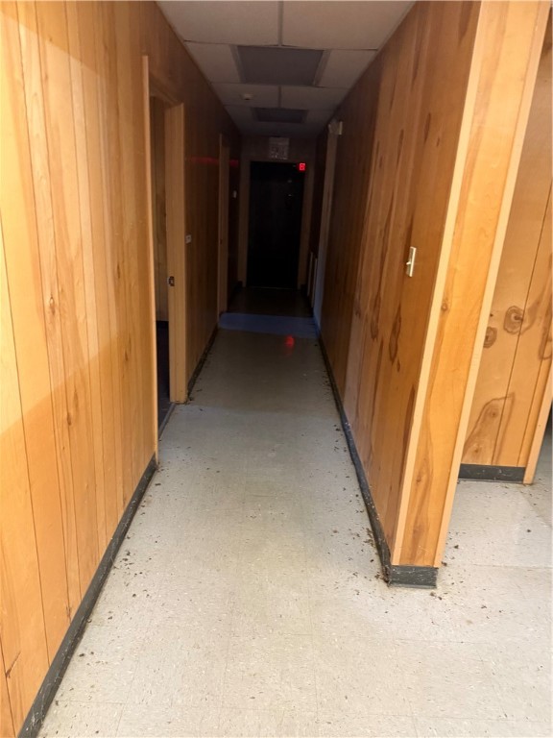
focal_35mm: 24
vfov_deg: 71.6
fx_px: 511
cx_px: 276
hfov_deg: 56.8
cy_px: 369
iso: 400
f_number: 1.78
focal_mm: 6.76
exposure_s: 1/60
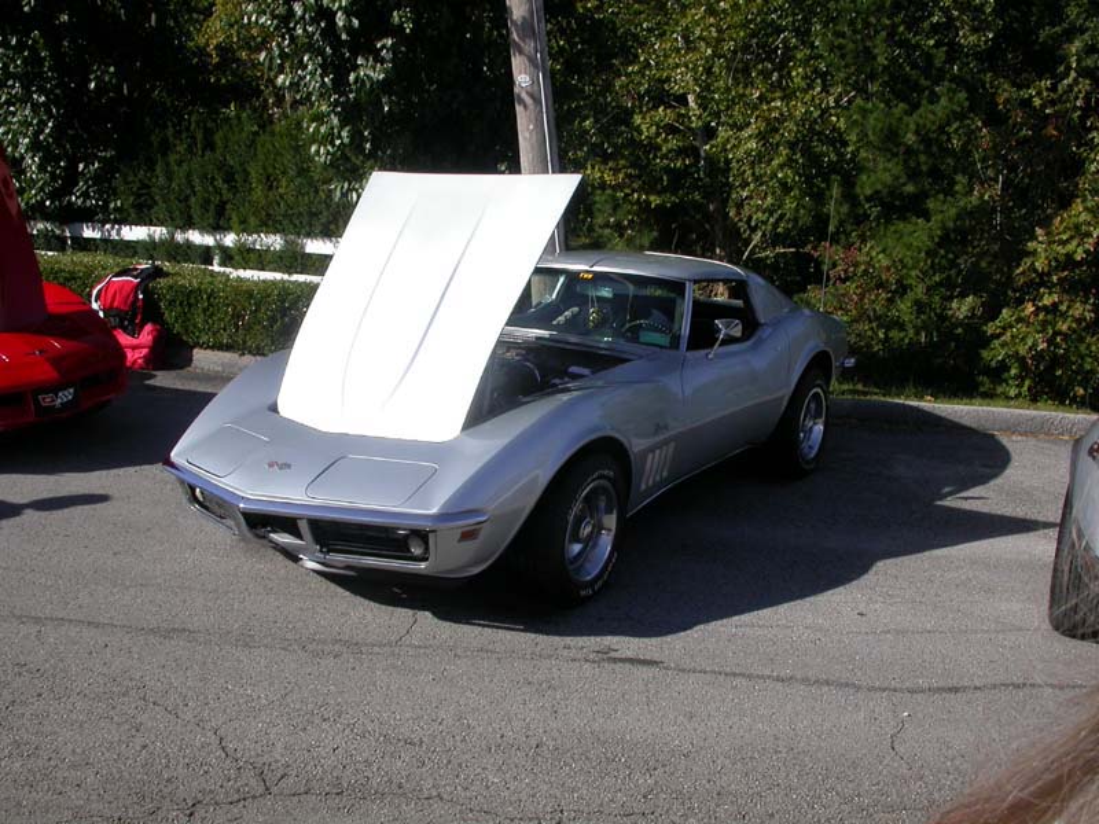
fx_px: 1206
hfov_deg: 49.0
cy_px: 412
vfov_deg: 37.7
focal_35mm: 38
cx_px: 550
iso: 100
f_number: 7.5
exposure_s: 1/353
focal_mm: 7.85
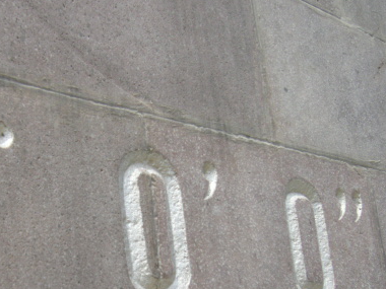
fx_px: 658
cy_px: 228
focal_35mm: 59
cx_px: 94
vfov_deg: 24.4
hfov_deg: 32.1
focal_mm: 5.8
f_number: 8
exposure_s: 1/100
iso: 50
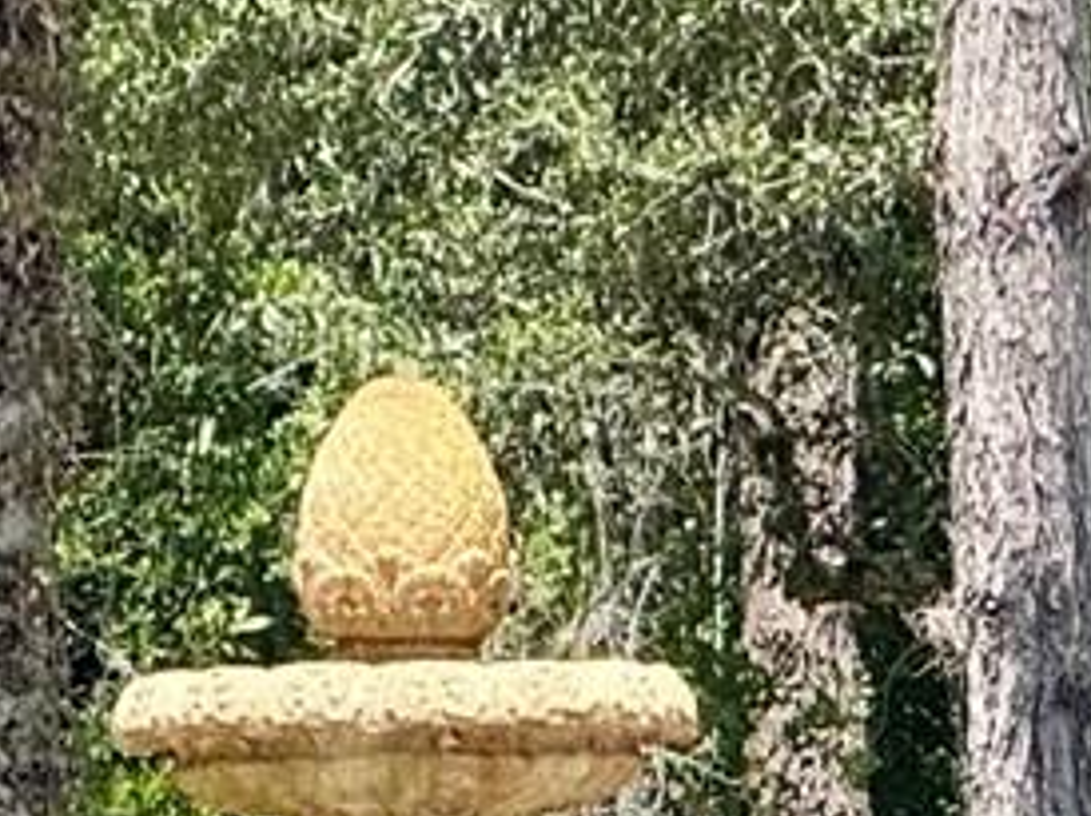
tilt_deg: -1.8
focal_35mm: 701
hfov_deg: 2.8
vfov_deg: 2.1
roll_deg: +1.3
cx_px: 378
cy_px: 2110
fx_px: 22074
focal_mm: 15.66
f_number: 2.8
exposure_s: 1/1481
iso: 64
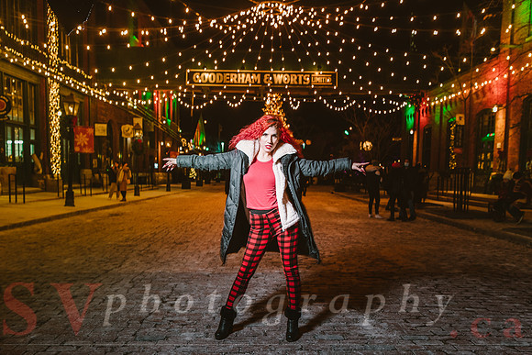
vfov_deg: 45.5
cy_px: 207
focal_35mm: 28
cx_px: 271
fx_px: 421
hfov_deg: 64.6
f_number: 3.5
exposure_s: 1/30
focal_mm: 24
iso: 800
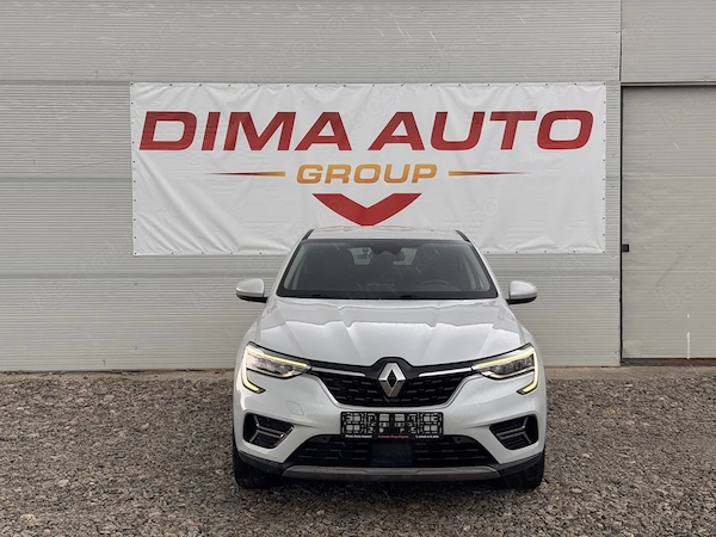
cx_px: 358
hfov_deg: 39.7
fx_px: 993
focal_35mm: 48
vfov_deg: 30.3
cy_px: 268
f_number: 1.78
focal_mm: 6.76
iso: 64
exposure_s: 1/439
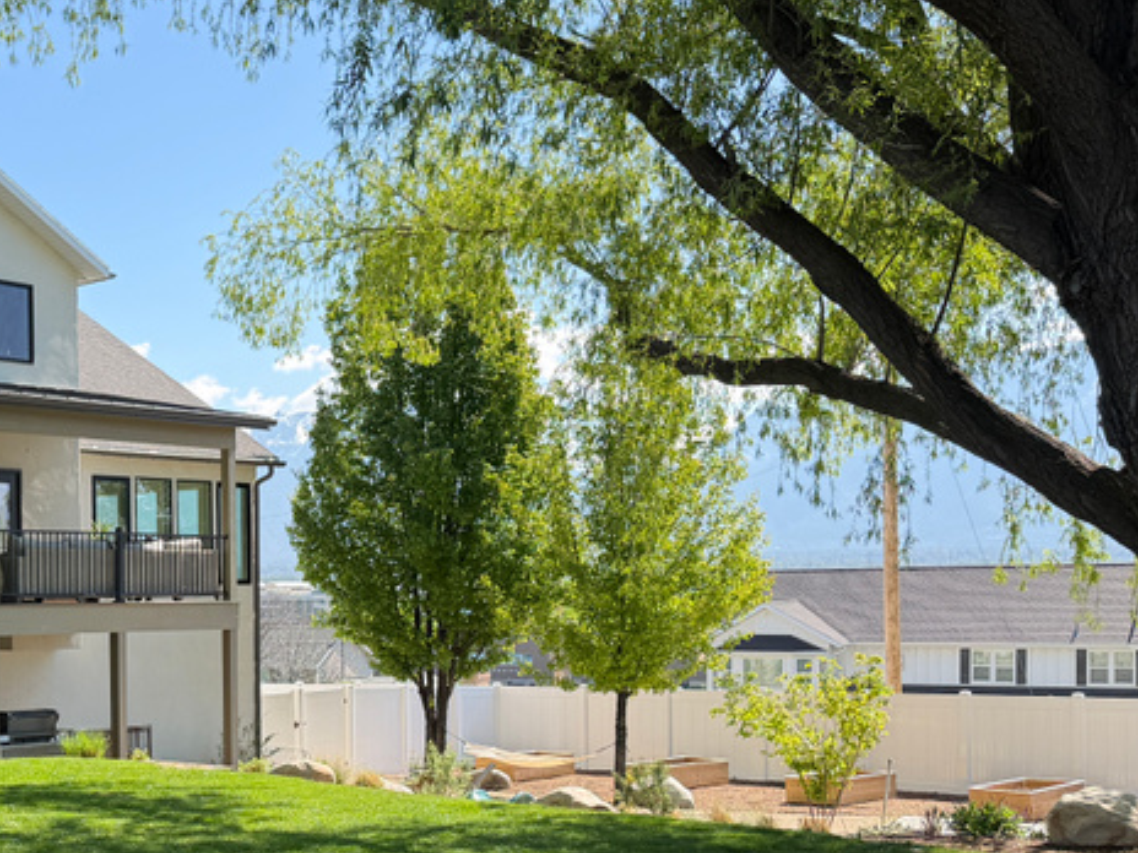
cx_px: 61
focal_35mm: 53
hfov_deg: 33.7
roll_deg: +0.6
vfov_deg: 27.2
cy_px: 637
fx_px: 1742
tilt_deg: -2.0
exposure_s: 1/2169
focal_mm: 6.76
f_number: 1.78
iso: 100
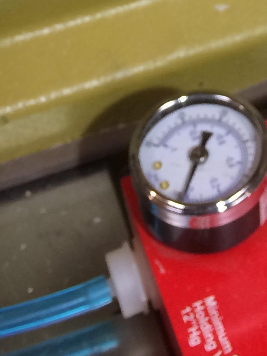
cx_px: 253
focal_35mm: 110
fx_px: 1132
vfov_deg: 15.9
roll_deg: +0.3
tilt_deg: -38.5
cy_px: -234
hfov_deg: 13.3
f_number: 2.2
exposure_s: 1/33
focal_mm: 4.15
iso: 40
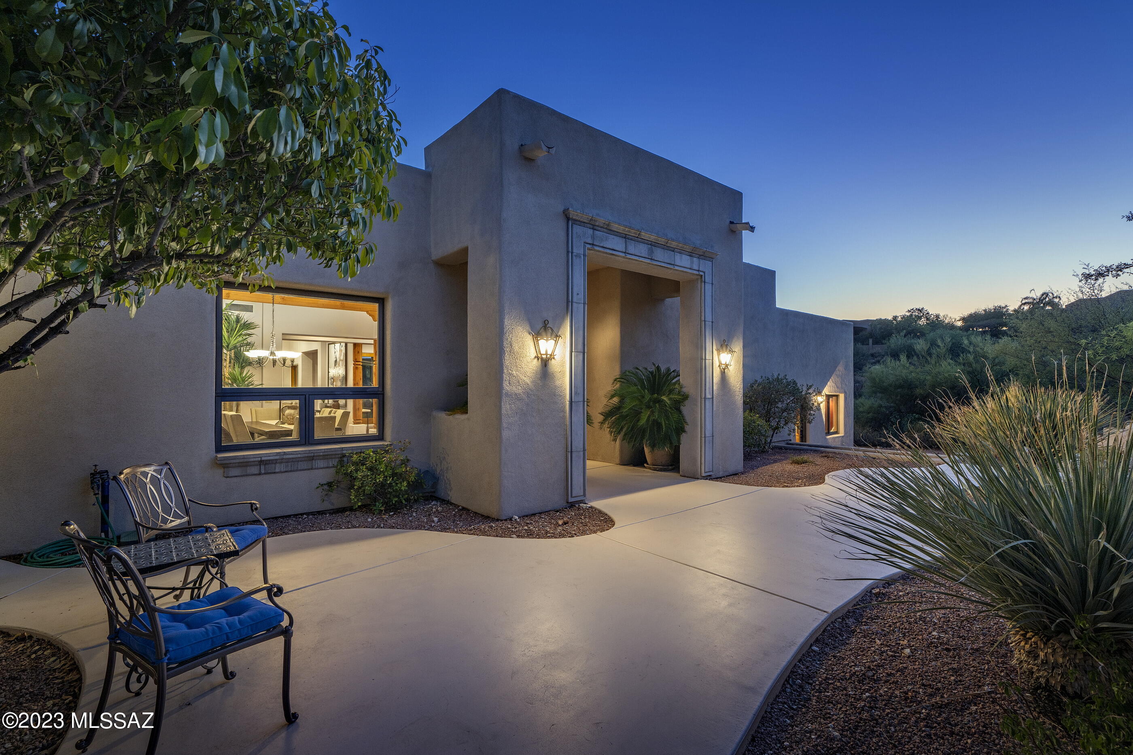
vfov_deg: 73.7
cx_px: 566
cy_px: 378
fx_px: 503
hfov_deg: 96.7
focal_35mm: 16
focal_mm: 16
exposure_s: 2
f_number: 9
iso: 200
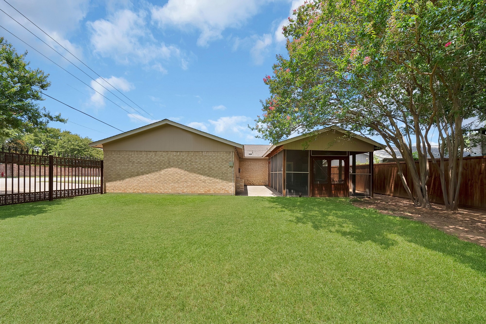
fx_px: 162
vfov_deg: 90.1
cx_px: 243
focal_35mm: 12
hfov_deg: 112.6
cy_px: 162
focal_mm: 12
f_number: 9
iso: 640
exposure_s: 1/320
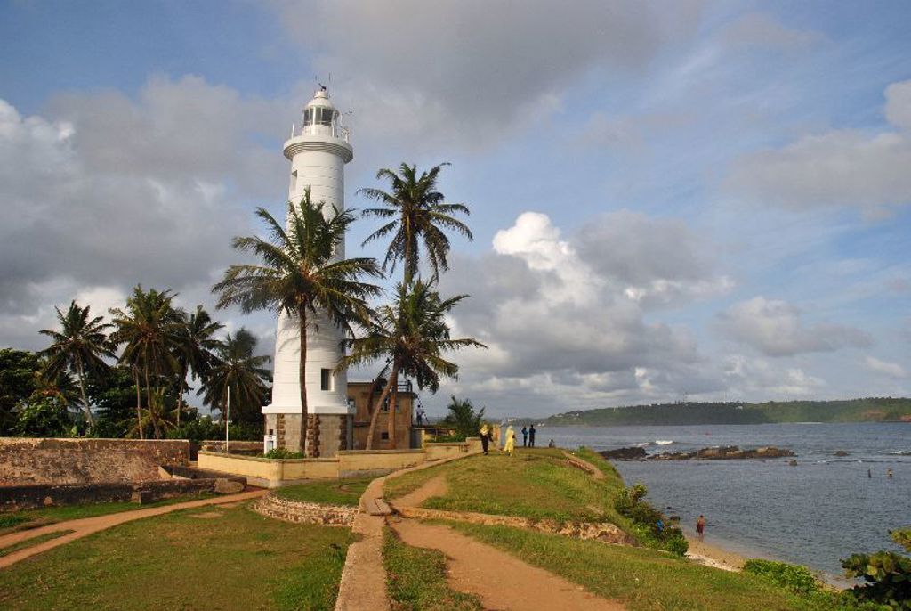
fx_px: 684
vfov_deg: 48.1
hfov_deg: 67.3
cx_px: 456
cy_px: 306
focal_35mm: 27
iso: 160
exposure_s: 1/250
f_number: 10
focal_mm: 18
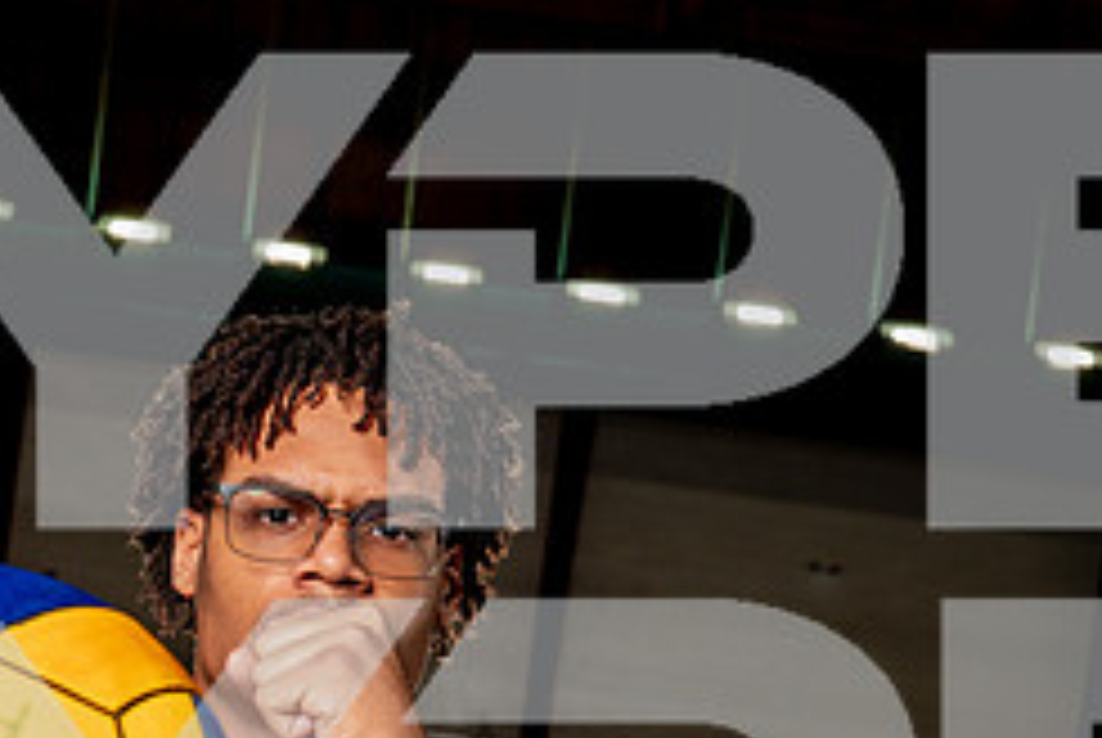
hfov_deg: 19.5
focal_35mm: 104
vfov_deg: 12.9
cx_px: 315
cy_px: 839
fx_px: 3187
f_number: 7.1
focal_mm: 44
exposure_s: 1/250
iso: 400
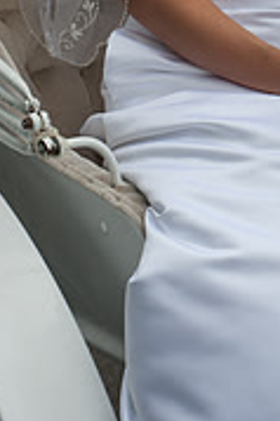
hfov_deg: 10.7
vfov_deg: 15.6
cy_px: -99
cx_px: 338
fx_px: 1473
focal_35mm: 126
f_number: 9
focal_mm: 50
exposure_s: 1/250
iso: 500
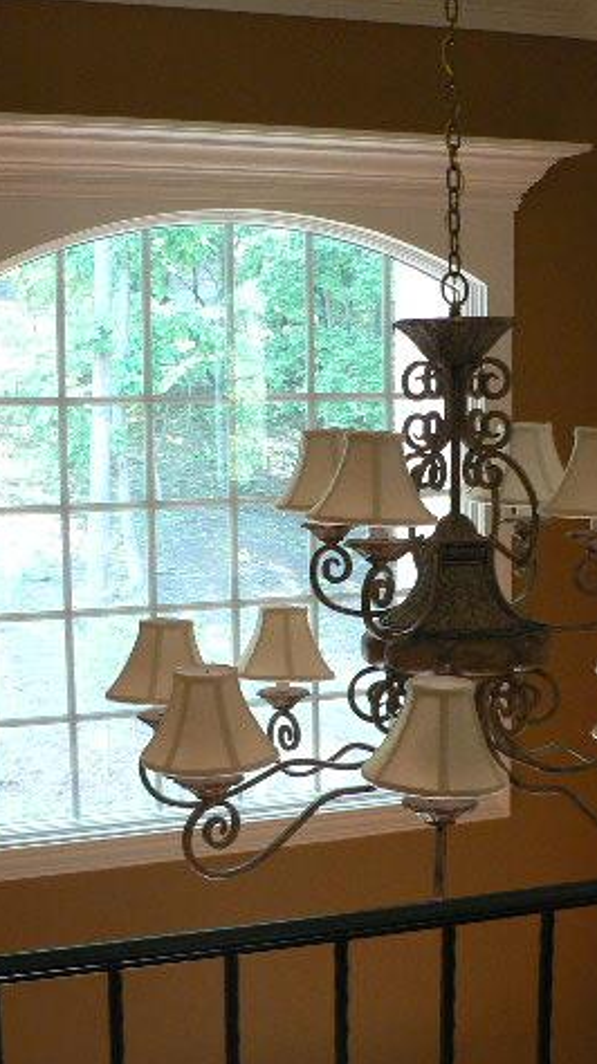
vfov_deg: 39.2
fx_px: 1494
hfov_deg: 22.6
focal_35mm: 53
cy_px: 532
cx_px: 310
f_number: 2.8
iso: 200
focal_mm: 6
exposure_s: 1/25
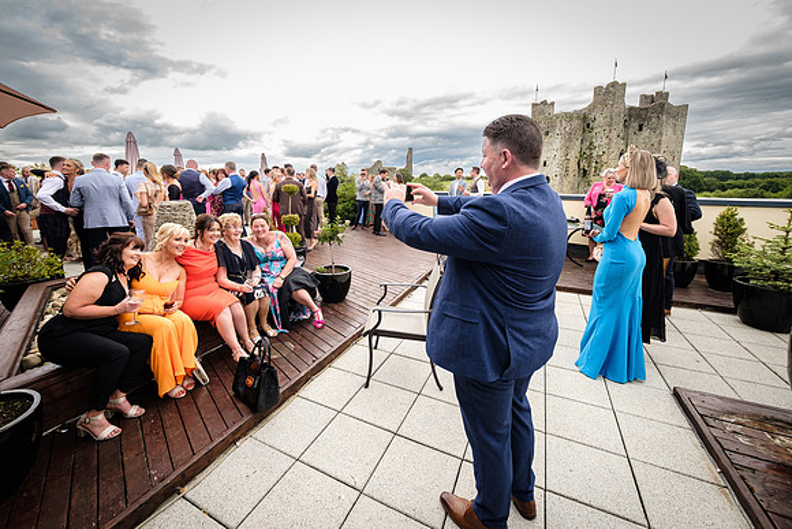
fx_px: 313
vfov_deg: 79.9
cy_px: 229
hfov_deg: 103.3
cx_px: 383
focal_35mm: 14
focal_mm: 8
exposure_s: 1/320
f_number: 3.2
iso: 200
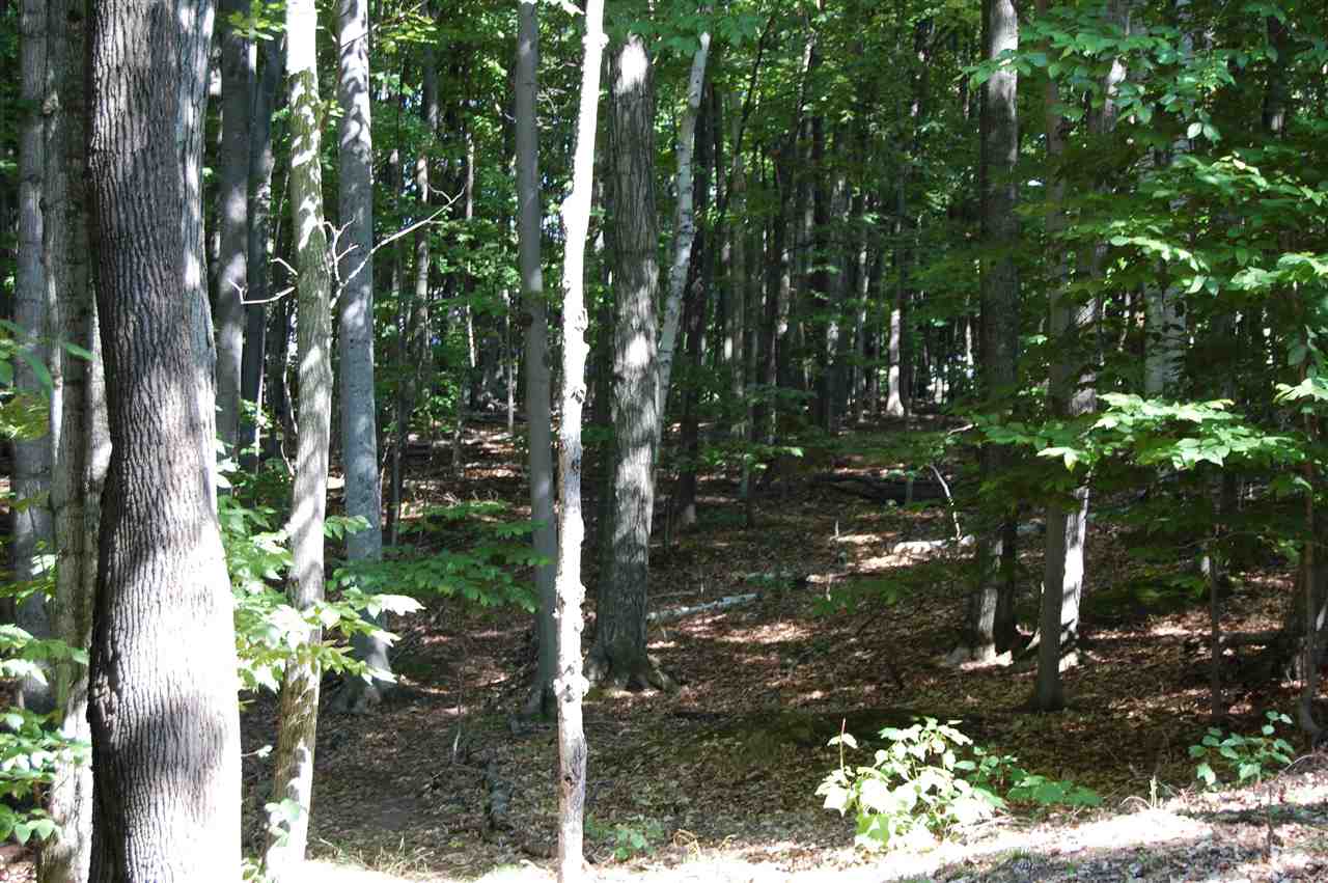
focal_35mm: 69
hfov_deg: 29.3
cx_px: 664
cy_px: 442
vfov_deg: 19.7
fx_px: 2543
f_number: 5.3
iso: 400
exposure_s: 1/80
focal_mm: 46
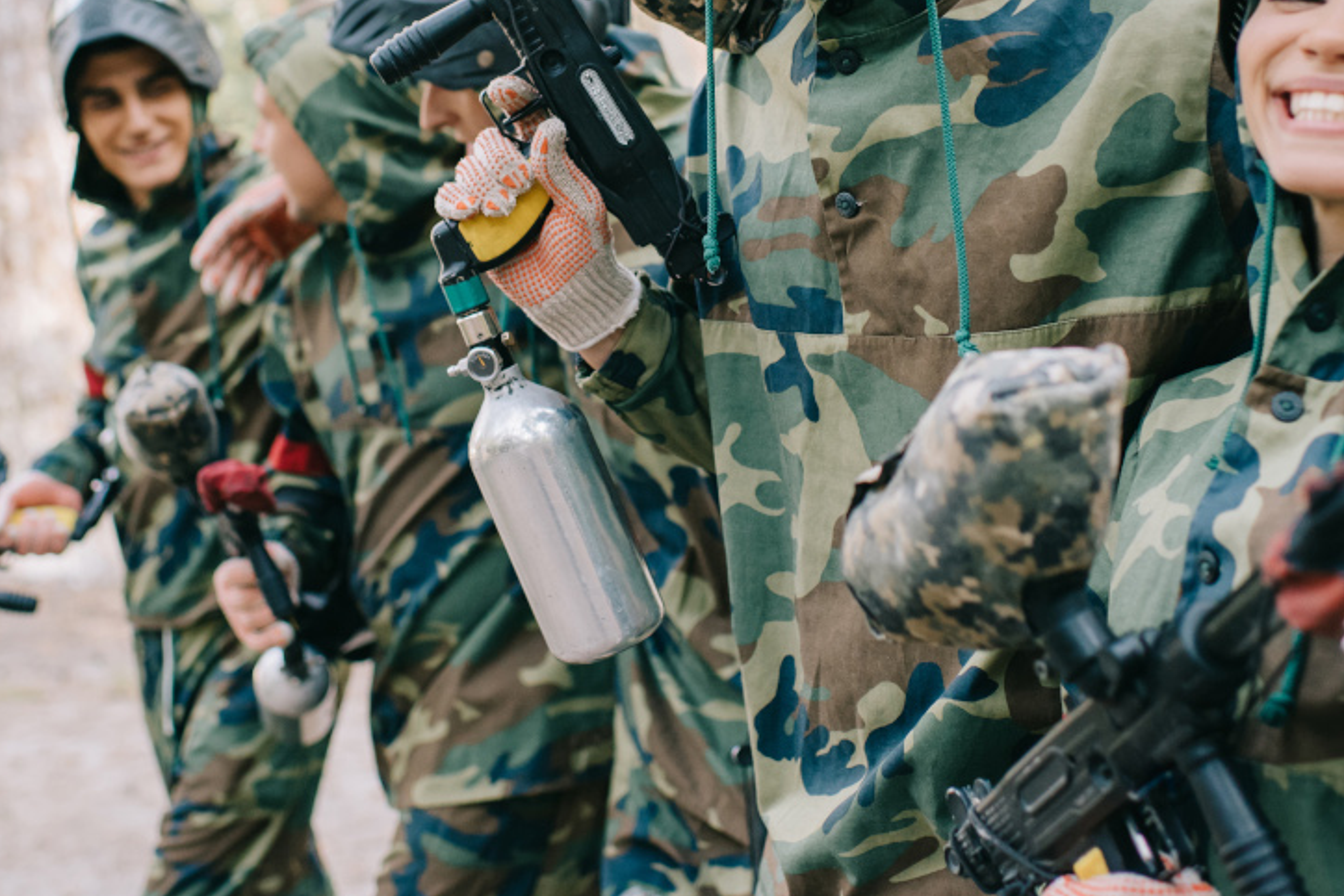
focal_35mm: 58
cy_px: 198
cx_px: 646
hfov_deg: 34.5
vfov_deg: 23.1
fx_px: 2166
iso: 800
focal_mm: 35
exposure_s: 1/1000
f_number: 2.5
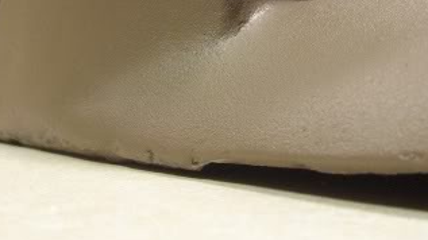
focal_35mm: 87
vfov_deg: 13.8
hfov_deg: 24.4
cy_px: 47
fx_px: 987
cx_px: 251
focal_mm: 8
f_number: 2.8
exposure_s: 1/45.4
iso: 200
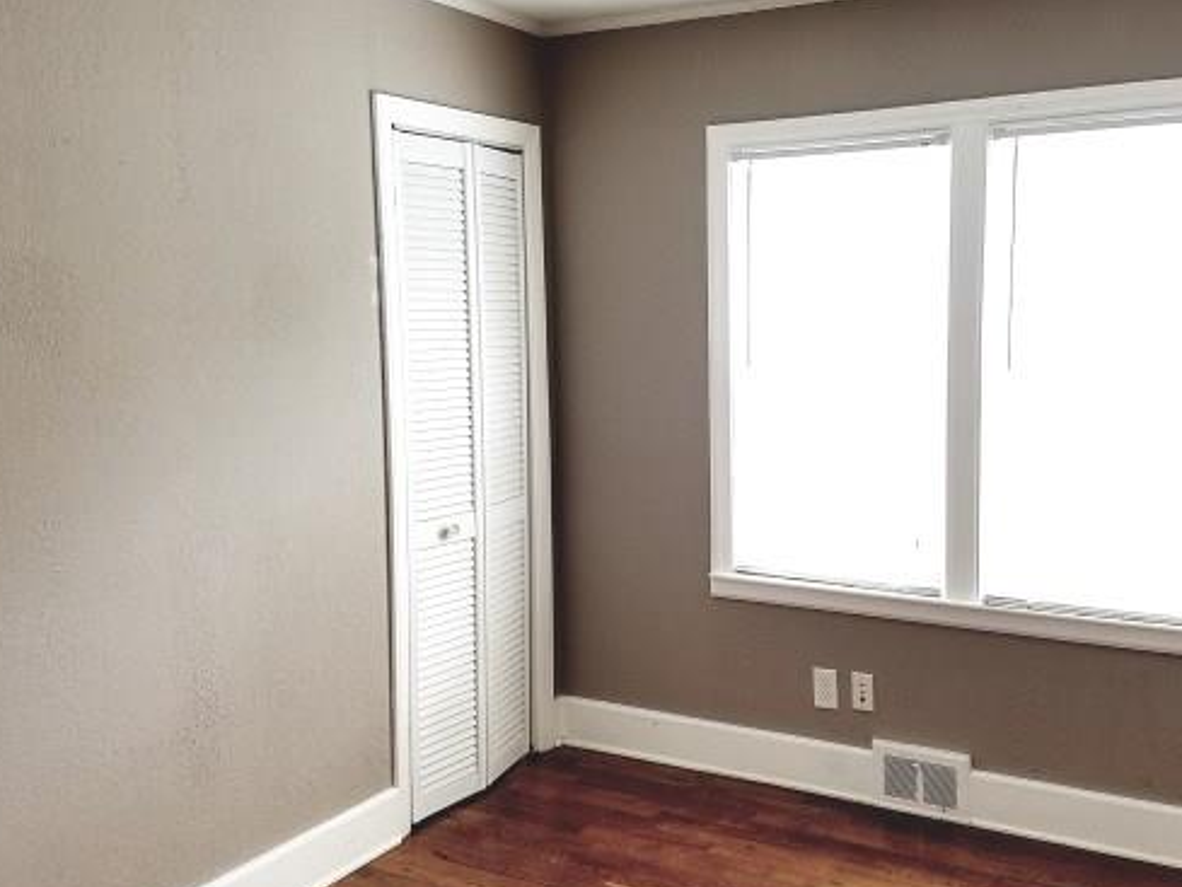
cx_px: 737
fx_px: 1161
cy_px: 418
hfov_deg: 53.4
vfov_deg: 41.8
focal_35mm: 34
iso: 64
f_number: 1.7
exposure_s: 1/60
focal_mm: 4.2
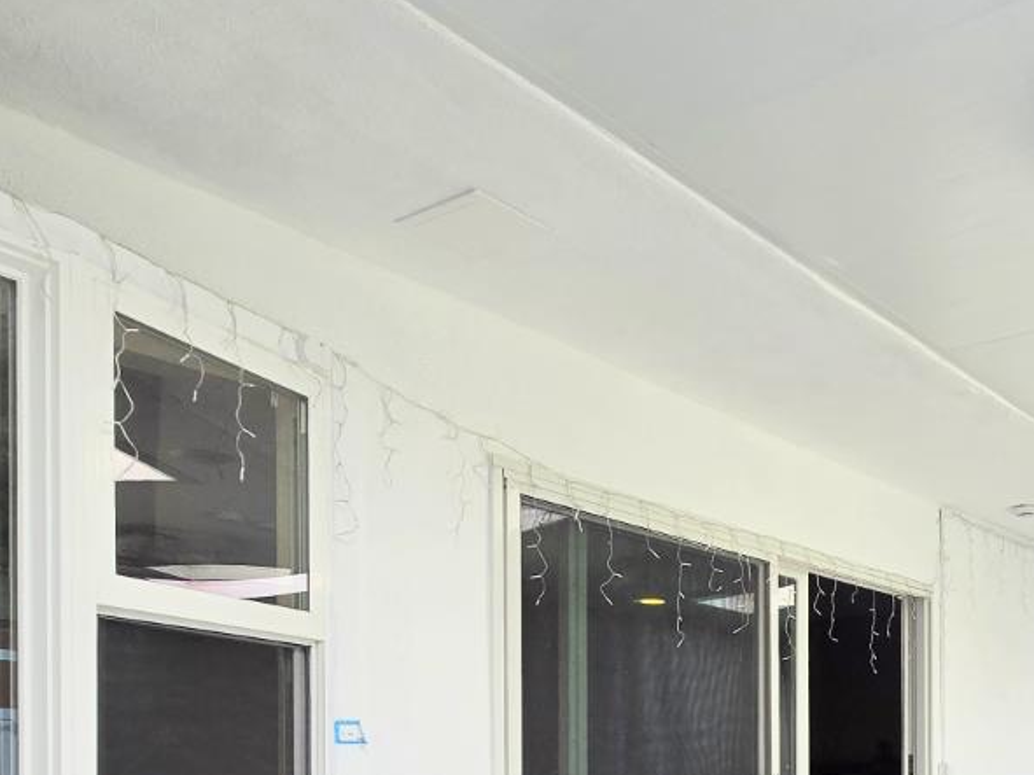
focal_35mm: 33
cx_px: 919
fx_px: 986
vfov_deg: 38.1
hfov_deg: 49.7
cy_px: 778
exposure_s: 1/200
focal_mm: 2.2
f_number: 2.2
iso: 50
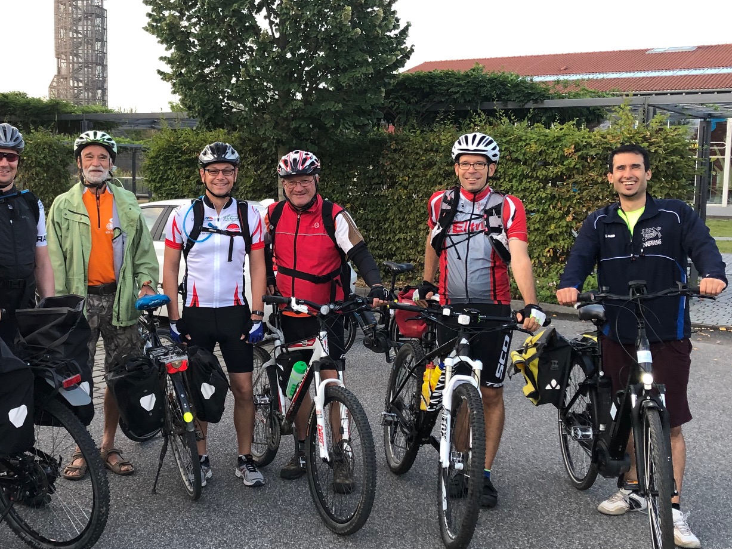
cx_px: 243
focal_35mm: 46
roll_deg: +0.1
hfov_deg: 40.7
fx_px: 973
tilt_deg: -4.4
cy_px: 282
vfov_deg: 31.5
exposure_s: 1/40
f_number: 1.8
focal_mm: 3.99
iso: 25
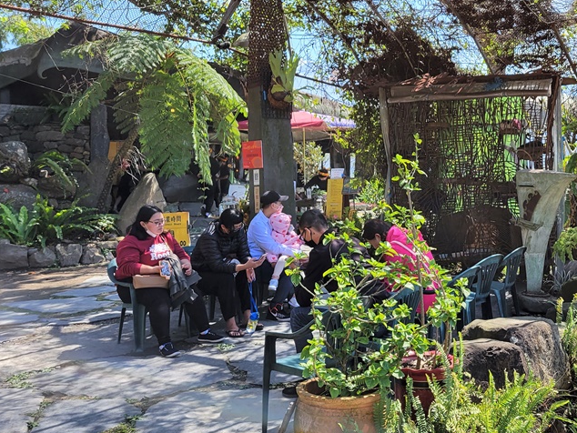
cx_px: 432
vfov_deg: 35.0
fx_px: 684
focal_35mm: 41
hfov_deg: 44.3
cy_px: 173
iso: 40
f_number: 1.8
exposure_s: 1/894
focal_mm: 5.4
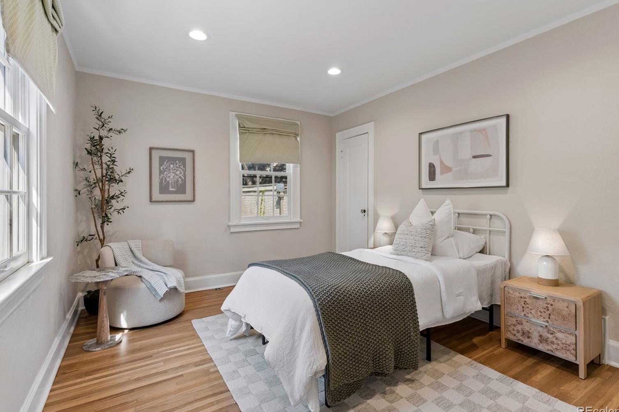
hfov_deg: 90.0
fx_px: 309
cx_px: 315
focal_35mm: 18
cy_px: 202
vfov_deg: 67.4
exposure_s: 1/25
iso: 400
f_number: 9
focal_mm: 17
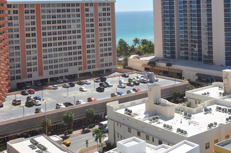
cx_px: 158
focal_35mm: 58
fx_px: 372
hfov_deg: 34.2
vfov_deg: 22.8
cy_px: 19
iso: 200
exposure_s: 1/400
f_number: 10
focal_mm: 20
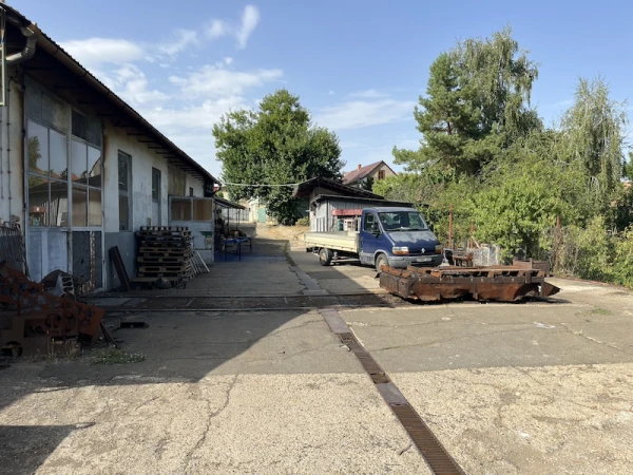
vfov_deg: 53.1
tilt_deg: -2.3
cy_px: 238
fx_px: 475
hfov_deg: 67.3
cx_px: 316
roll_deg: +0.5
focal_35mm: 26
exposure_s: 1/2463
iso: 50
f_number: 1.6
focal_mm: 5.1
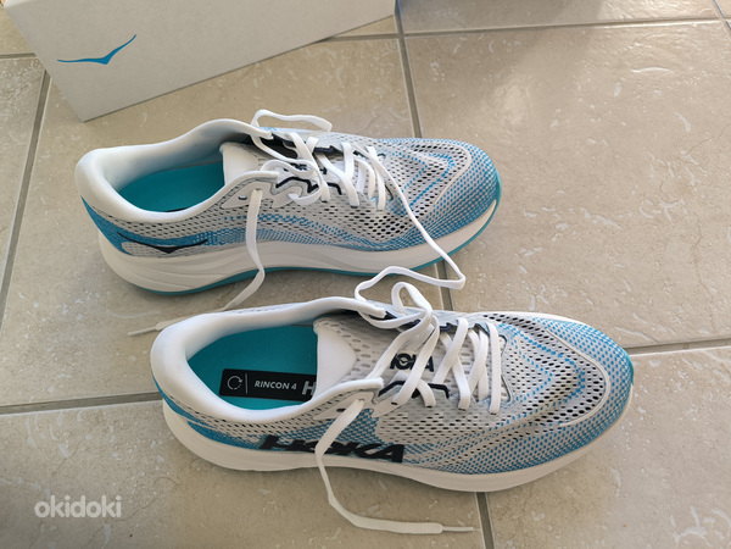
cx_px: 366
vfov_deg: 56.8
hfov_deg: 71.6
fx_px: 507
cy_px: 274
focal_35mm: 24
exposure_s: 1/100
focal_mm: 6.92
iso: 50
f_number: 1.9
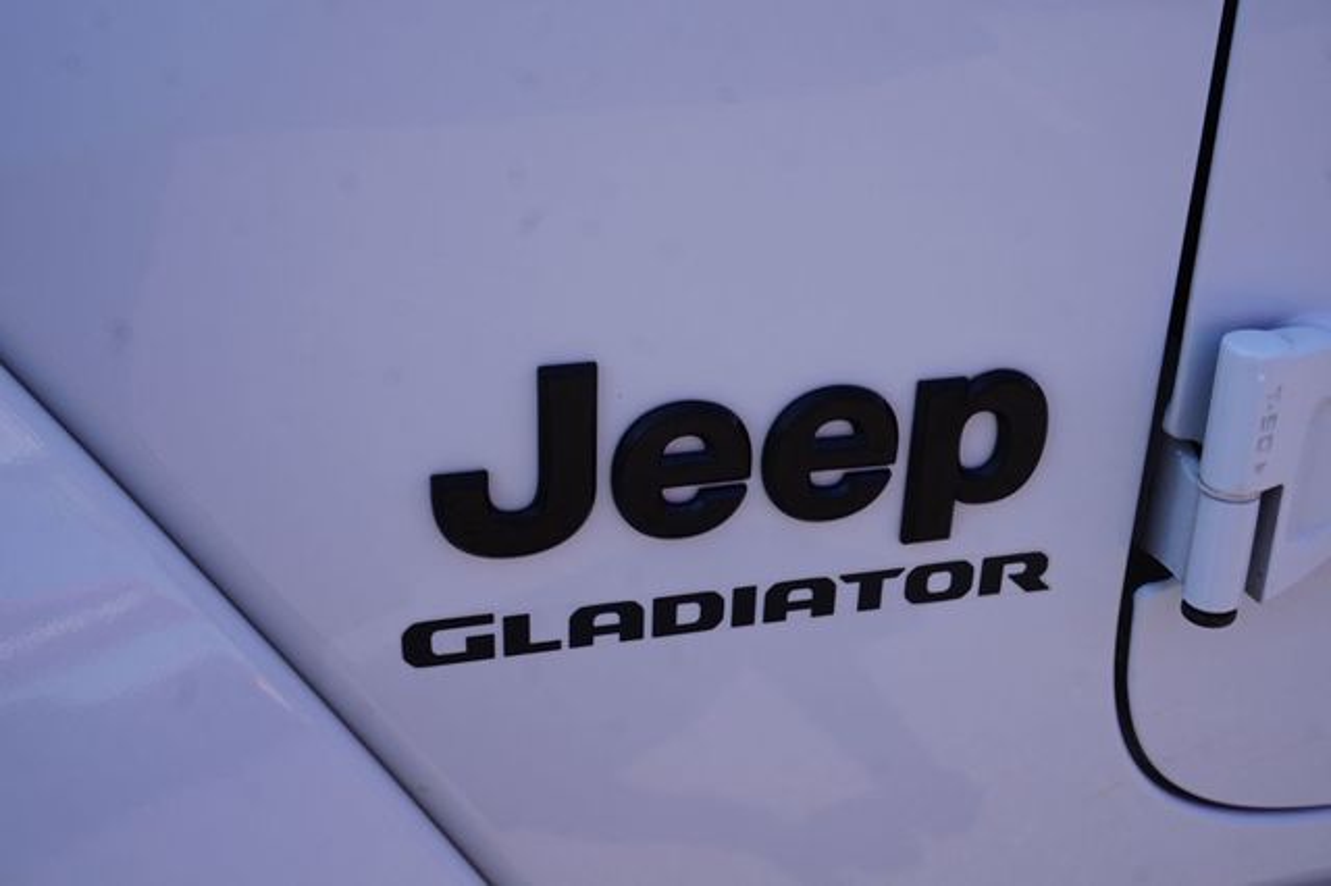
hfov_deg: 42.3
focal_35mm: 46
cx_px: 666
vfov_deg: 28.9
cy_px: 443
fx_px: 1718
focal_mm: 31
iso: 100
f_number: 11
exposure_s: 1/80
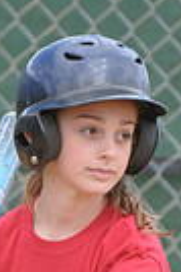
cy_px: 493
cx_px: 123
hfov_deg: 0.5
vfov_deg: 0.8
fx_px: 19612
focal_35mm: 2594
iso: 400
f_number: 4.5
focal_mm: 400
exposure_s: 1/640
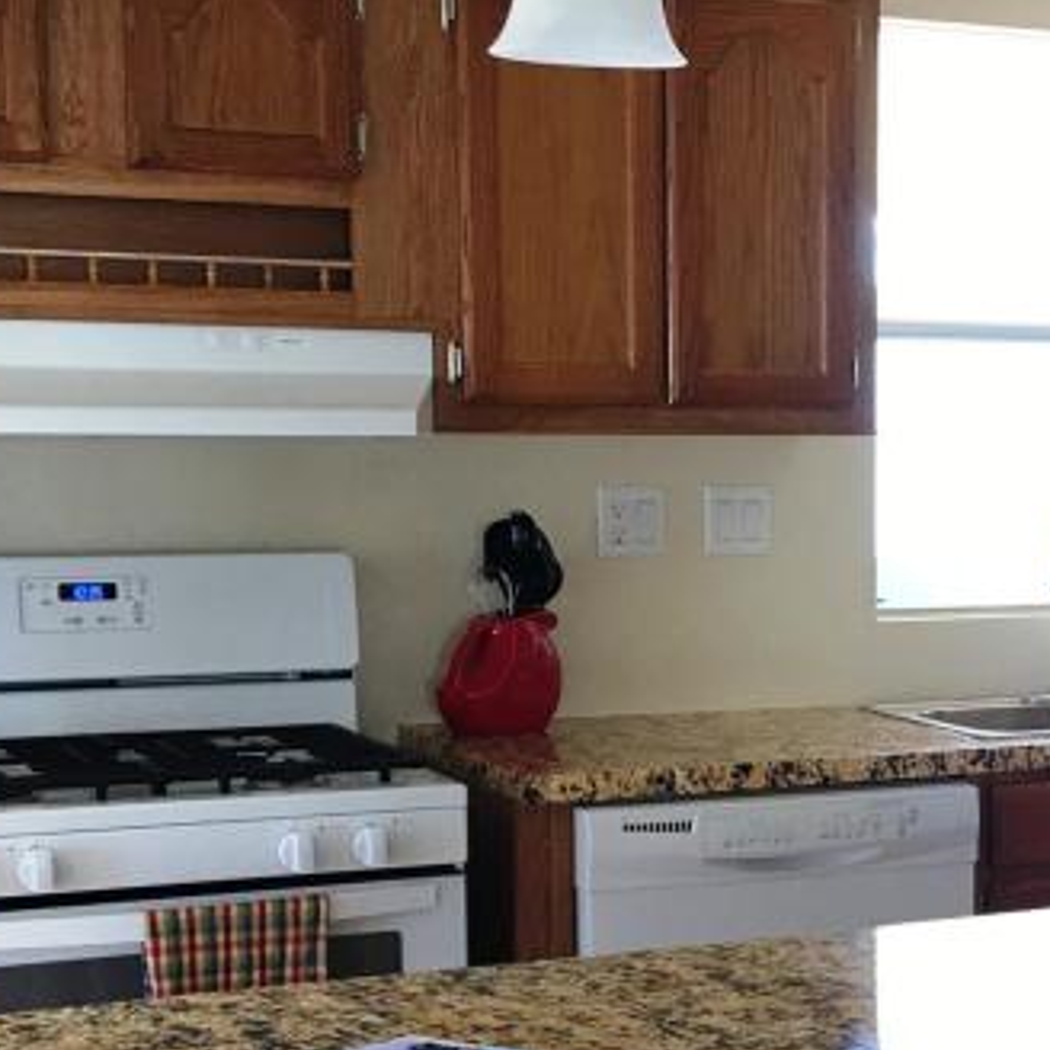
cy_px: 711
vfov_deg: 21.6
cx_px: 1082
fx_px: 2745
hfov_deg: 20.8
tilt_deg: -5.9
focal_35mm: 80
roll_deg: -1.0
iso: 25
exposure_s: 1/15
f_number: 2.2
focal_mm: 4.15
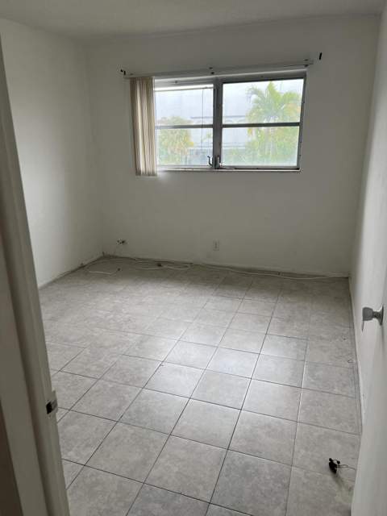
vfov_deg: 67.3
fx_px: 388
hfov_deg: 53.1
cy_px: 258
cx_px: 194
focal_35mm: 26
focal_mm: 5.7
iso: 64
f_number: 1.5
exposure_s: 1/121
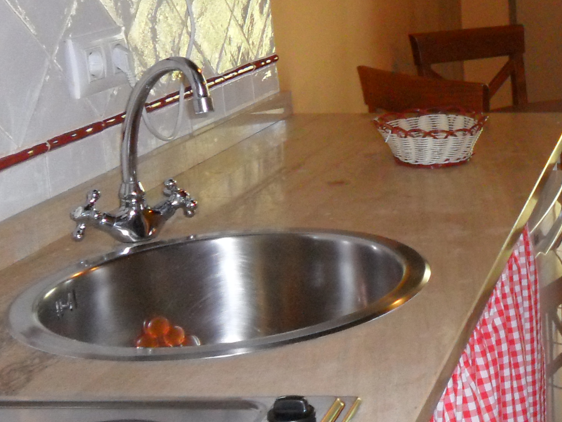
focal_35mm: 67
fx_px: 1088
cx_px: 662
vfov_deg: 21.9
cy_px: 150
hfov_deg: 26.1
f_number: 3.5
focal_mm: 4.9
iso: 240
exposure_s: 1/45
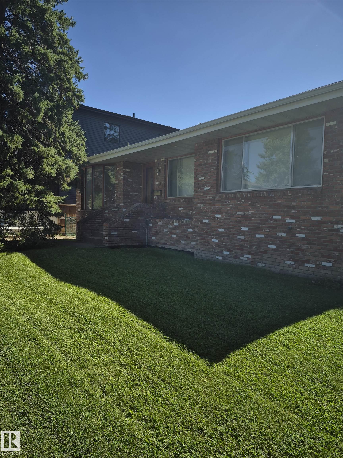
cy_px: 229
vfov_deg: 73.9
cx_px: 172
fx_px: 304
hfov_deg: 58.9
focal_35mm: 23
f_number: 1.8
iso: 25
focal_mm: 5.4
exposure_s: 1/890
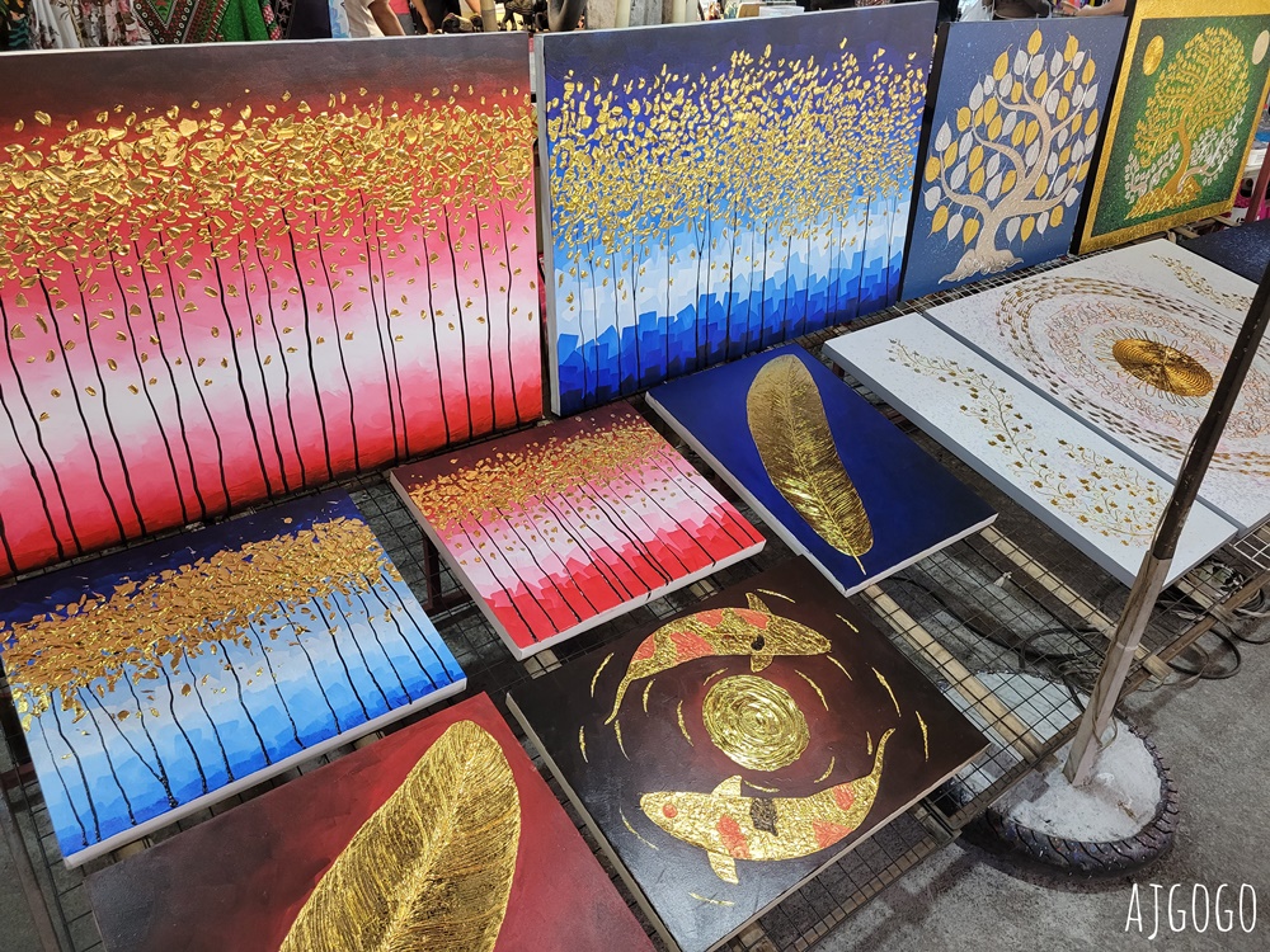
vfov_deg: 53.1
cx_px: 635
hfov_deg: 67.3
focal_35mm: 26
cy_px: 476
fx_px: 954
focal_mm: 5.4
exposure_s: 1/100
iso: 250
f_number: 1.8
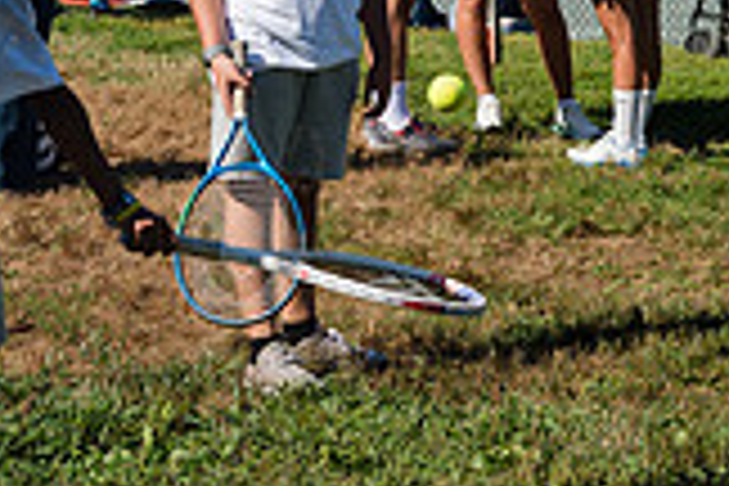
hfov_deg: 14.6
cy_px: -25
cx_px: 882
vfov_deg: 10.0
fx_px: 2754
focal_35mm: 136
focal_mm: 38
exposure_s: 1/800
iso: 200
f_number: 5.6
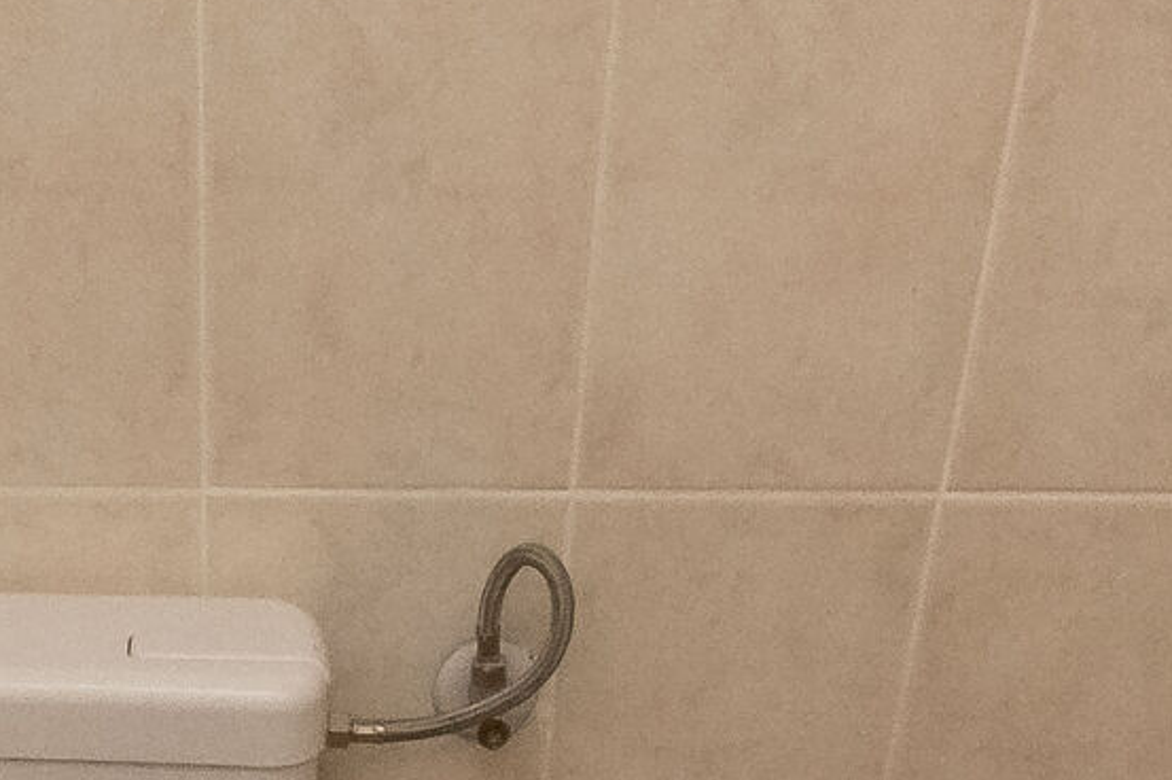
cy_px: 1574
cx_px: 231
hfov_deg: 26.2
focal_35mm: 76
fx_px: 2473
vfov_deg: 14.7
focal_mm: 10
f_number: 14
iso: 3200
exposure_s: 1/250
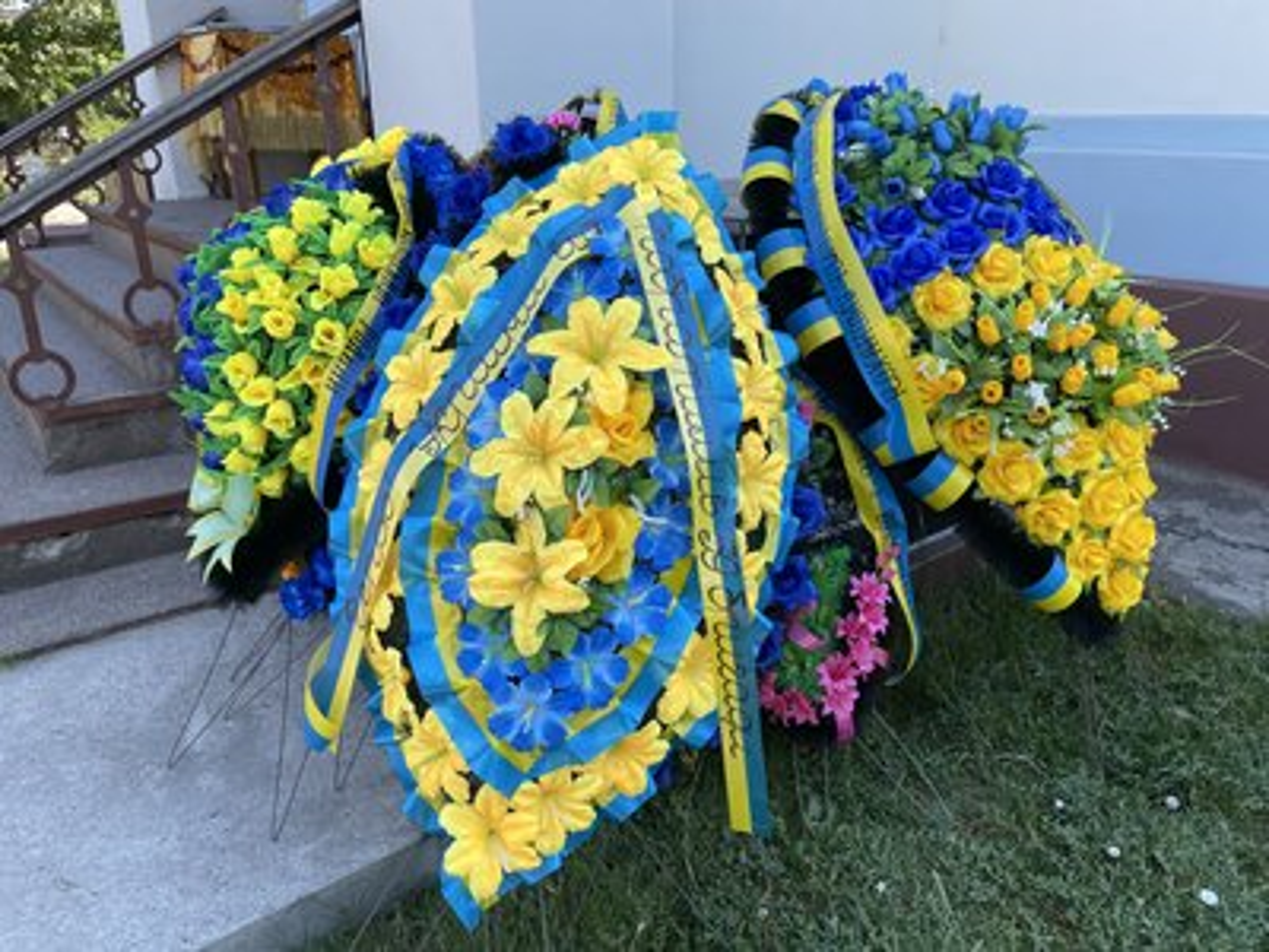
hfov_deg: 67.3
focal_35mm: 26
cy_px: 476
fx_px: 953
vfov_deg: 53.1
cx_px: 634
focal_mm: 4.2
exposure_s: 1/903
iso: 32
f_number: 1.6
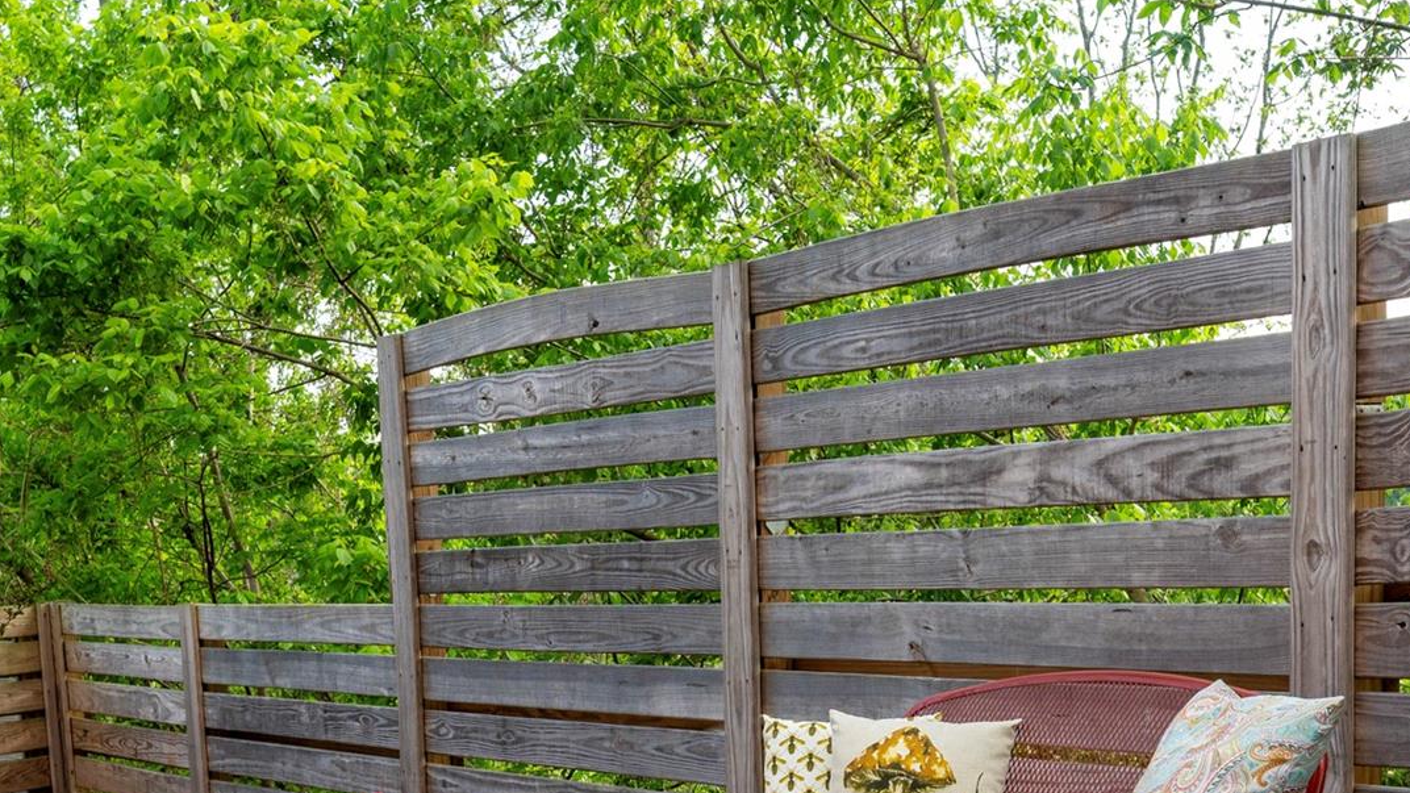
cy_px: 761
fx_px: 2243
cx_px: 588
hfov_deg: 34.8
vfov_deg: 19.6
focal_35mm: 60
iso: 400
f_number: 8
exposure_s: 1/100
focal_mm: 30
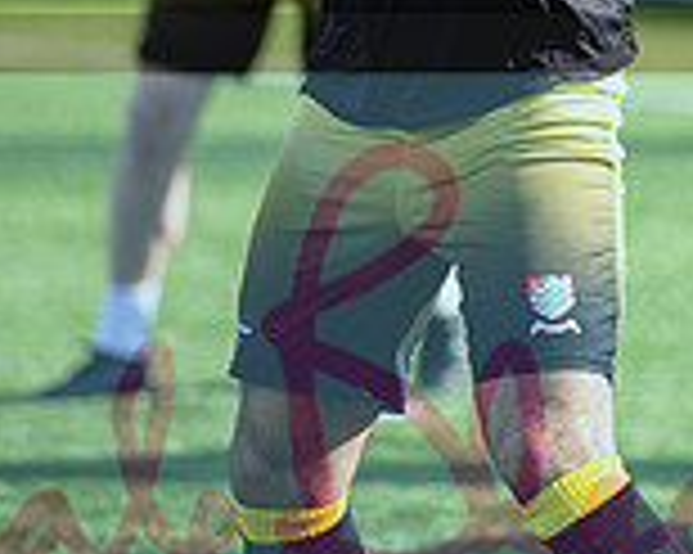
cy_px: -8
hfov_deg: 3.5
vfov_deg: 2.8
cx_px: 575
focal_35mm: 557
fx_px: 11417
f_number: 1.8
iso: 80
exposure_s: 1/1600
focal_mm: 135
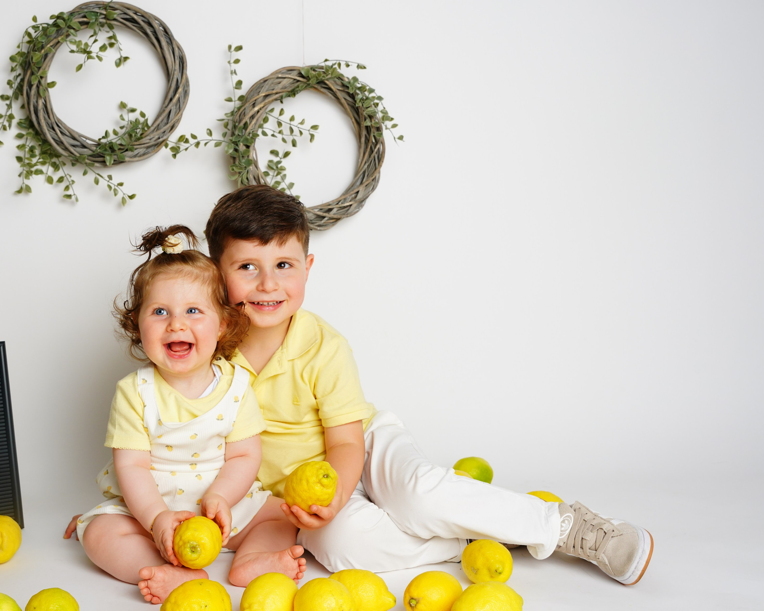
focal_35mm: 49
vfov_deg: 30.6
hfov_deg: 37.4
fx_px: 1117
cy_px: 339
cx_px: 260
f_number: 5.6
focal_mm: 37.3
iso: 320
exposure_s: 1/200
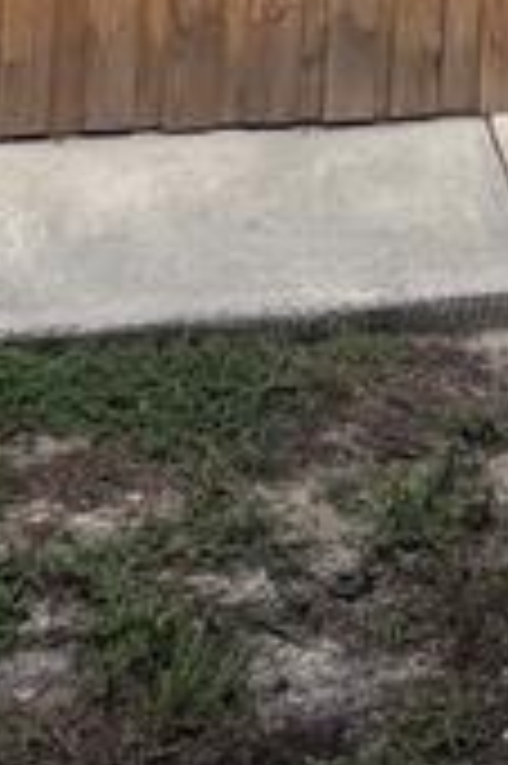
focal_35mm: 113
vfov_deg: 14.4
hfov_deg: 11.3
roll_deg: -1.8
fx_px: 2397
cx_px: 913
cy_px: -868
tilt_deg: +5.1
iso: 80
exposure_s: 1/5714
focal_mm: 6.76
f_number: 1.78
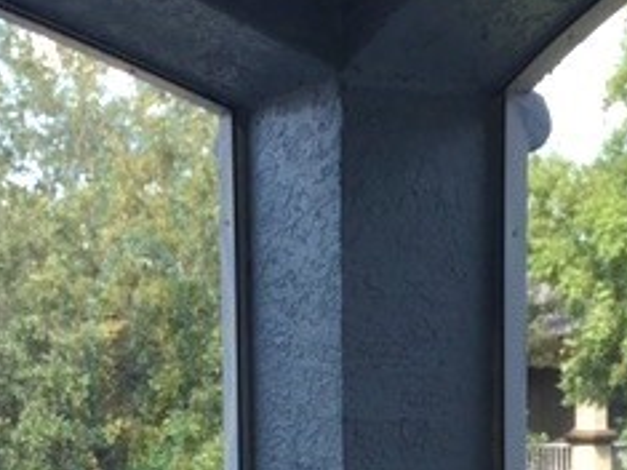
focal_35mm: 79
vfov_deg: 18.2
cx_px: 192
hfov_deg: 24.6
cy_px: 475
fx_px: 1430
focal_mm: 4.15
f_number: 2.2
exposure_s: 1/207
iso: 32
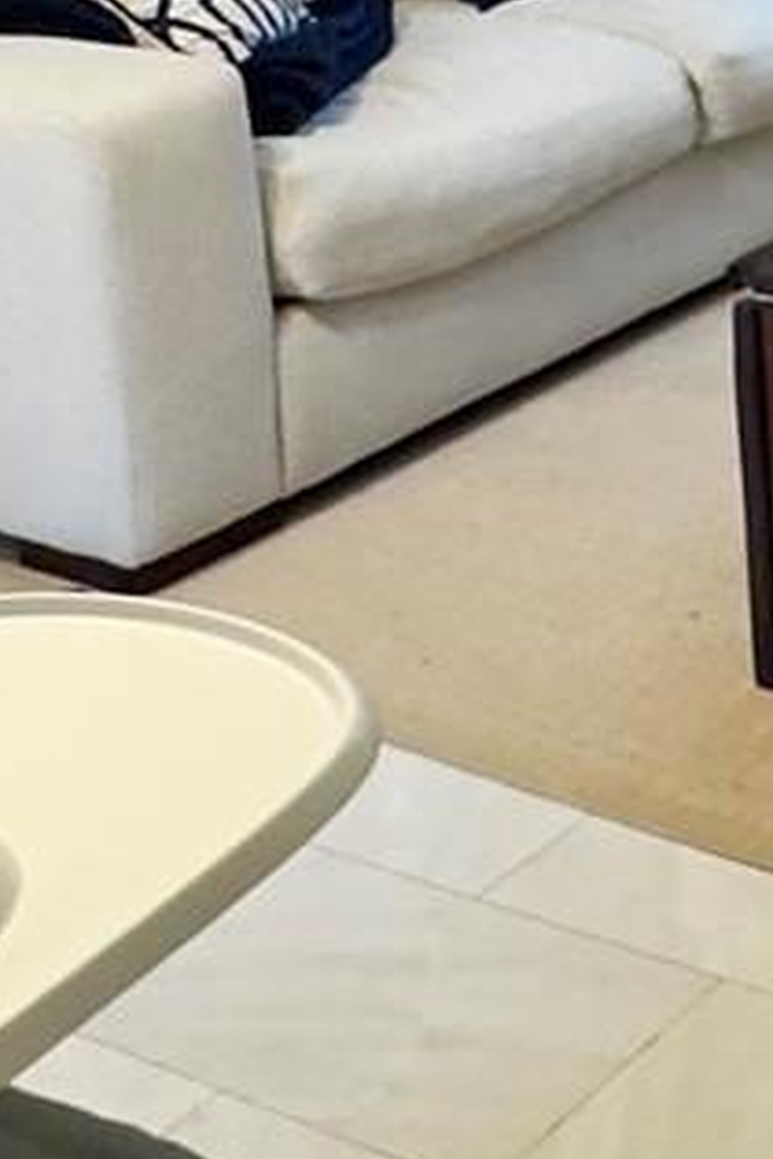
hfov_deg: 16.0
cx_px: 1336
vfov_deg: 24.5
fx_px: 2383
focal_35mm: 74
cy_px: -274
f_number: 2.2
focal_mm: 2.22
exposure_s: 1/60
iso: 400
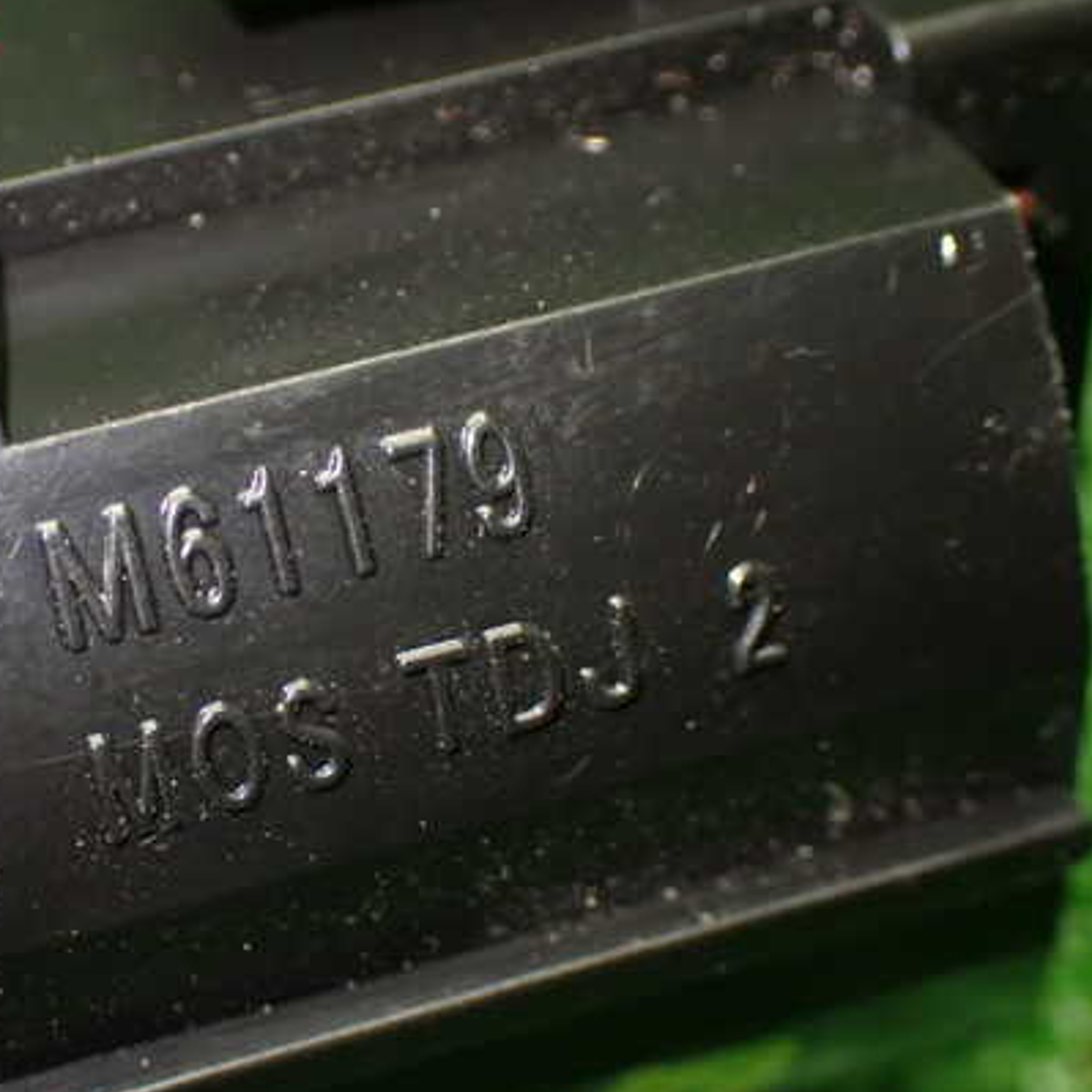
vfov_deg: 22.5
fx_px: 2748
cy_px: 605
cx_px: 298
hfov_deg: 22.3
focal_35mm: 77
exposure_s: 1/60
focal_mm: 10.35
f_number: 3.5
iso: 800
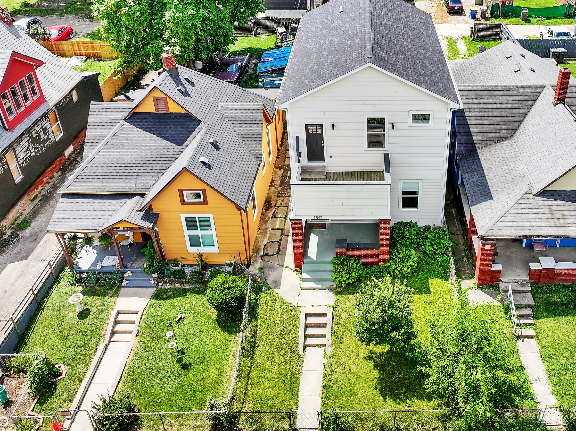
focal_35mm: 33
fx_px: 549
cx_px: 370
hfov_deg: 54.5
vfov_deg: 42.3
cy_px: 143
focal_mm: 12.29
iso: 120
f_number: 2.8
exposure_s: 1/200
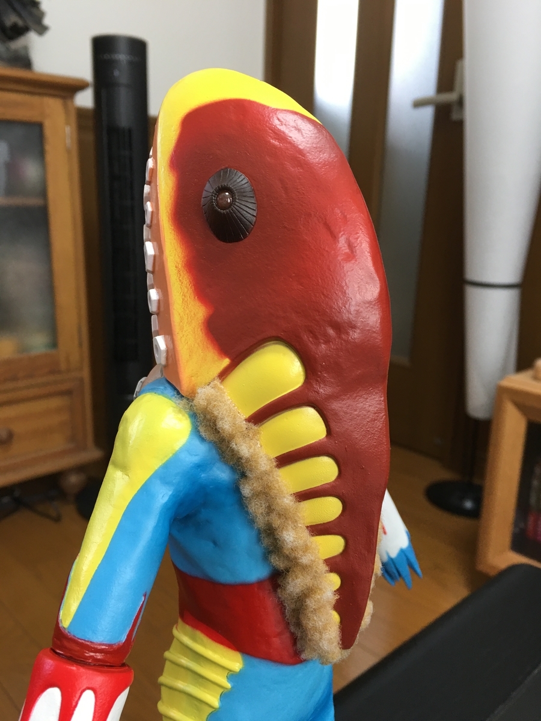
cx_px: 270
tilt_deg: -13.5
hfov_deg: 48.2
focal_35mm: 29
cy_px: 360
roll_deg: -0.6
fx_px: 604
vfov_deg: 61.7
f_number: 2.2
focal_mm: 4.15
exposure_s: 1/30
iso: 40
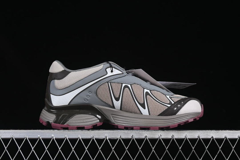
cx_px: 120
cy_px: 80
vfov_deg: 18.2
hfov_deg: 27.0
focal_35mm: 75
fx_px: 500
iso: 160
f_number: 7.1
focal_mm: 50
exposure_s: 1/80
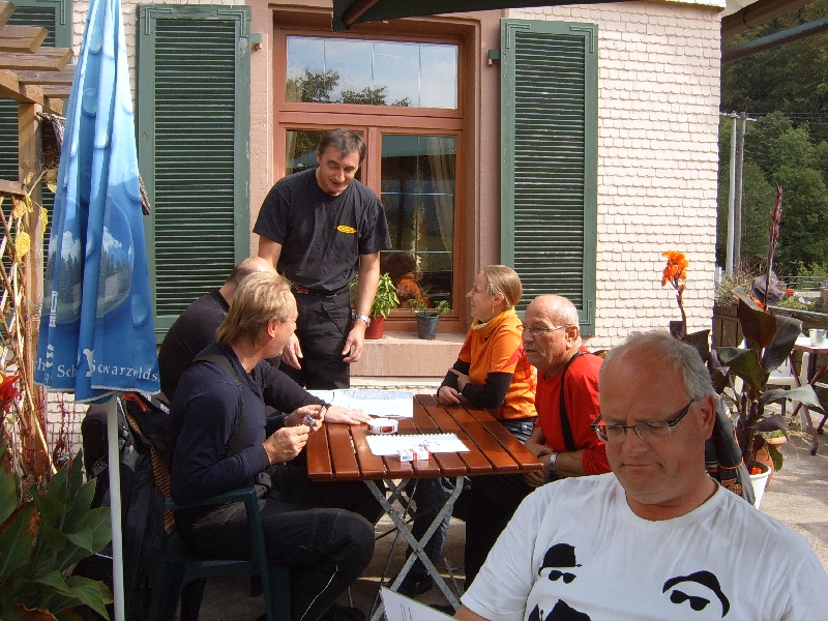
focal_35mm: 35
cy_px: 310
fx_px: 837
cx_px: 414
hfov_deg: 52.6
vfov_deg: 40.7
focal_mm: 5.8
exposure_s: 1/90
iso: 50
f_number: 5.8
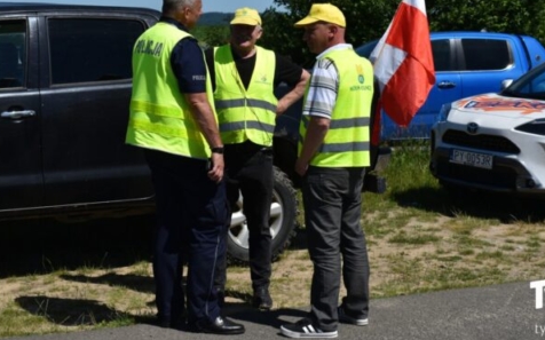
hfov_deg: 27.9
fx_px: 1099
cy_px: 118
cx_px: 287
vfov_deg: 17.6
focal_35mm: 74
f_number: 8
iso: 320
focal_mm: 36
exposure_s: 1/2000
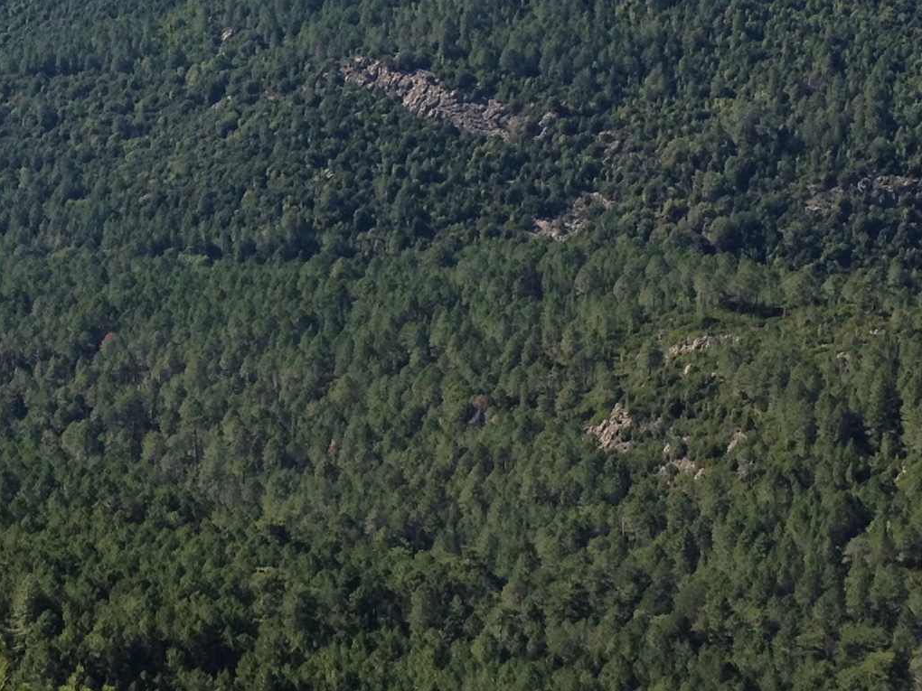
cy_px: 63
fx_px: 2983
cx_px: 343
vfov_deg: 13.1
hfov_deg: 17.5
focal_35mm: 112
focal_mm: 4.28
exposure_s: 1/1126
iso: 64
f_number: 2.4
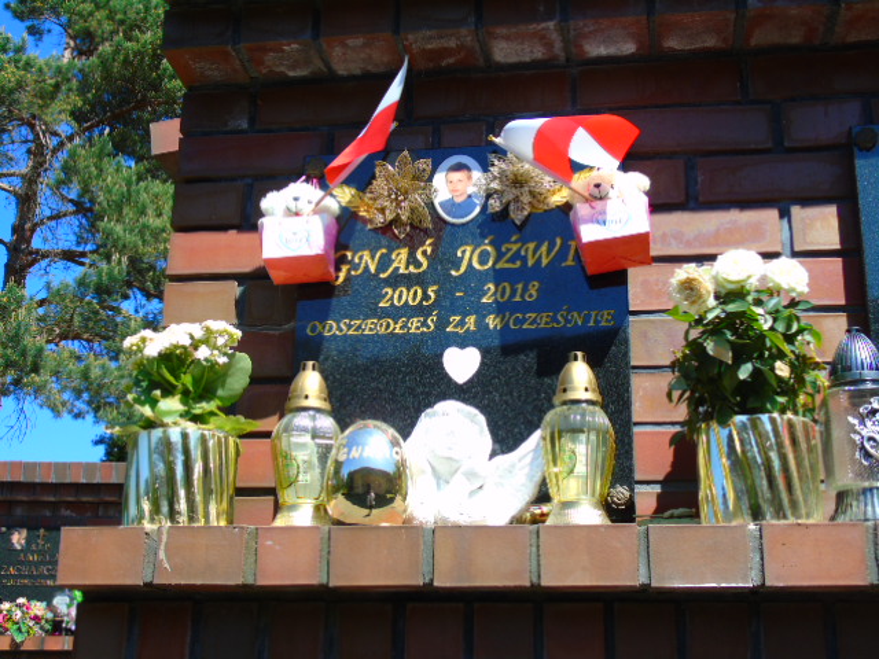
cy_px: 330
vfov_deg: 31.5
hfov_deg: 41.2
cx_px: 440
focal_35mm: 46
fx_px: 1168
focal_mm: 8.2
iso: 80
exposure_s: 1/400
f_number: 4.1
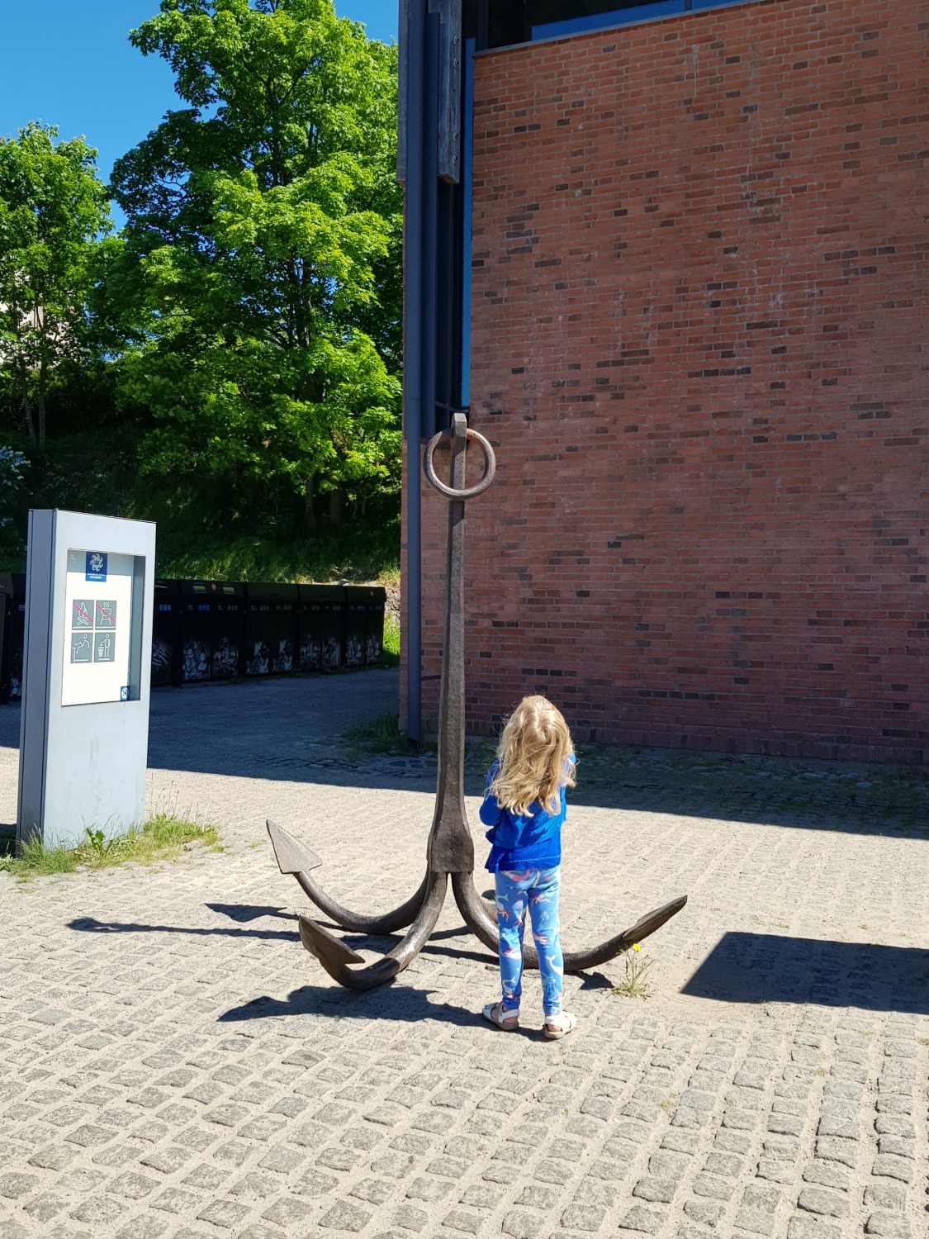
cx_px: 464
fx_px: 930
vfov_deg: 67.3
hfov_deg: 53.1
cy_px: 620
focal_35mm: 26
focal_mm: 4.2
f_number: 1.7
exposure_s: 1/1160
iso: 40
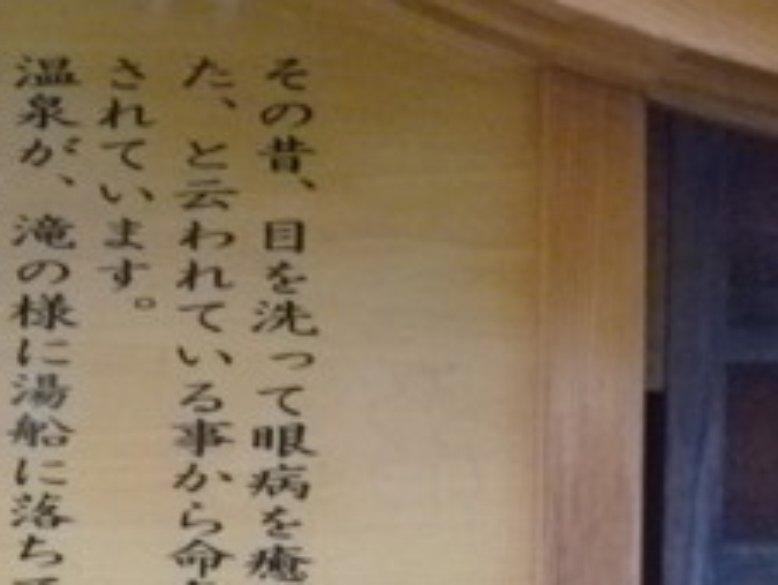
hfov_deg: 26.4
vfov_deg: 20.9
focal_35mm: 70
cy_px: 190
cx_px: 10
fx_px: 1574
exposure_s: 1/5
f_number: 3.5
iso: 800
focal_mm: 6.3
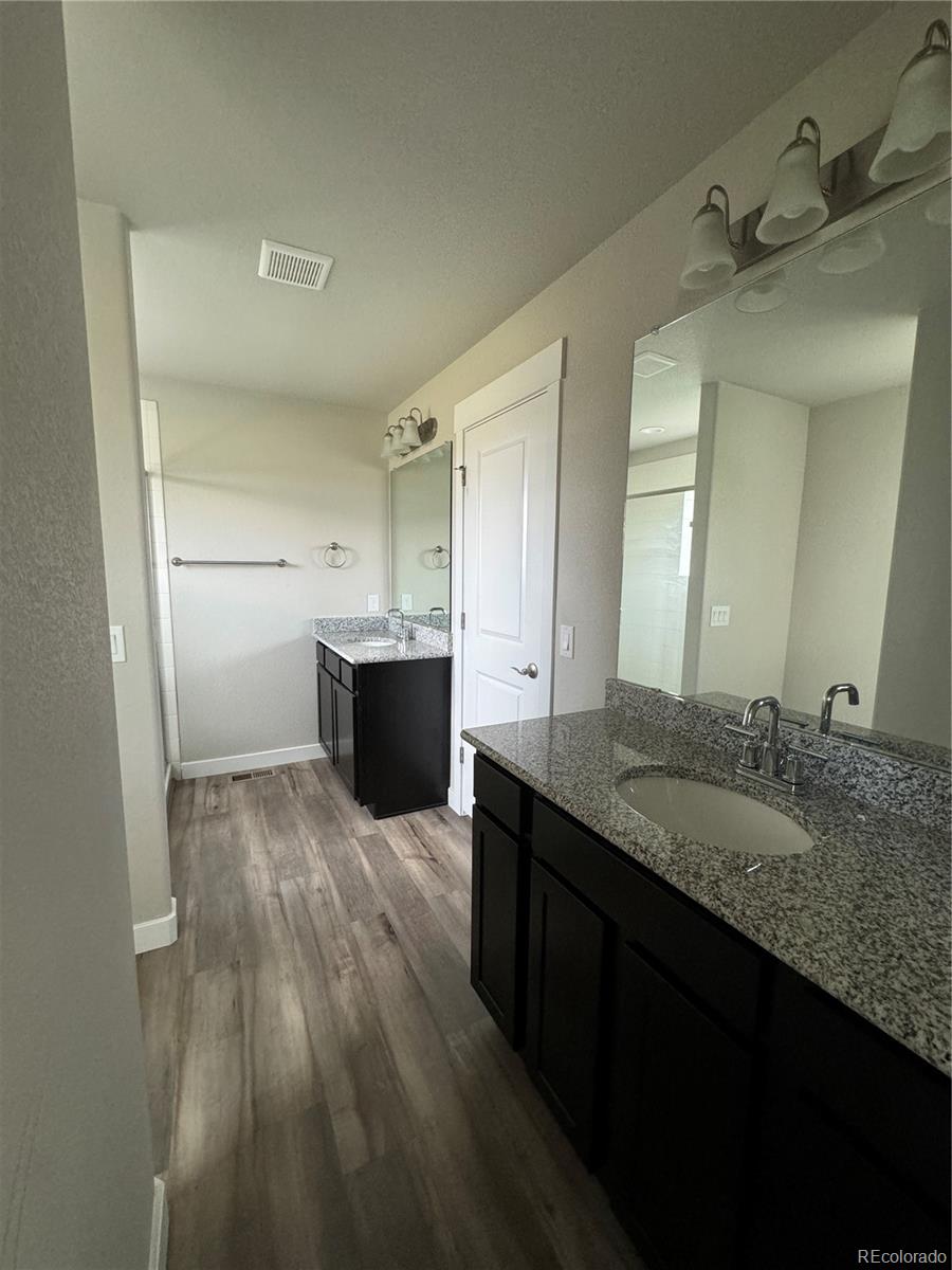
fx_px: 513
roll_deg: -1.0
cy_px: 635
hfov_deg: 85.7
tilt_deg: -7.6
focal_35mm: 14
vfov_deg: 102.1
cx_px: 476
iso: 320
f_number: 2.2
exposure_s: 1/99
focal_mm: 2.22
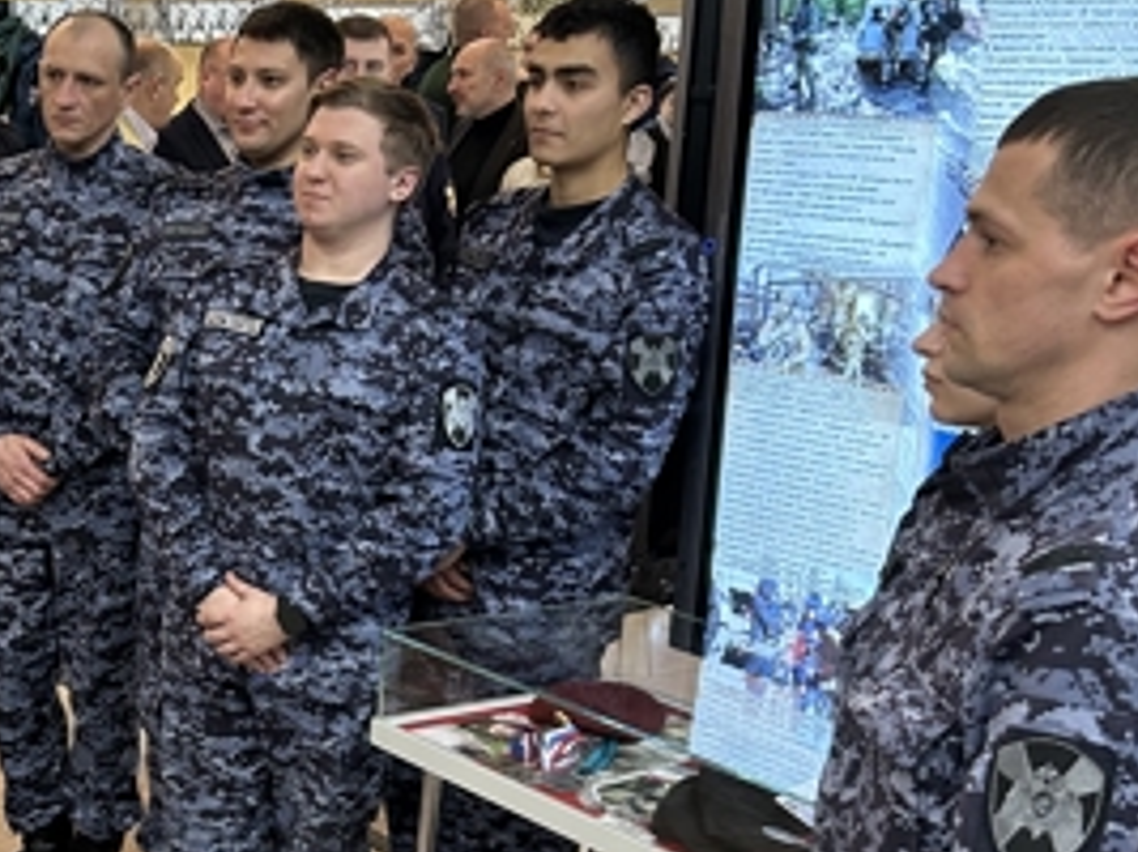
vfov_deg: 22.4
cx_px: -23
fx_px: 2136
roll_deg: -0.7
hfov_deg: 27.9
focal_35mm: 65
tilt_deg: -15.9
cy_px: 596
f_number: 1.5
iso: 250
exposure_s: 1/50
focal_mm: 5.7
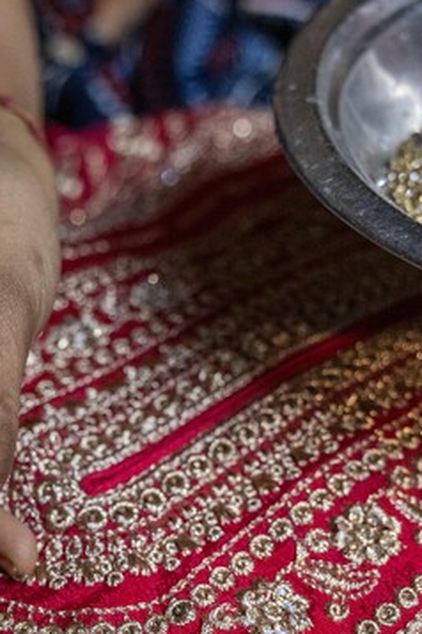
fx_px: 916
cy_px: 407
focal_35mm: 52
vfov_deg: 37.9
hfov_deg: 25.7
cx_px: 110
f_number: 2.8
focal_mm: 20.6
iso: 2500
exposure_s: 1/125
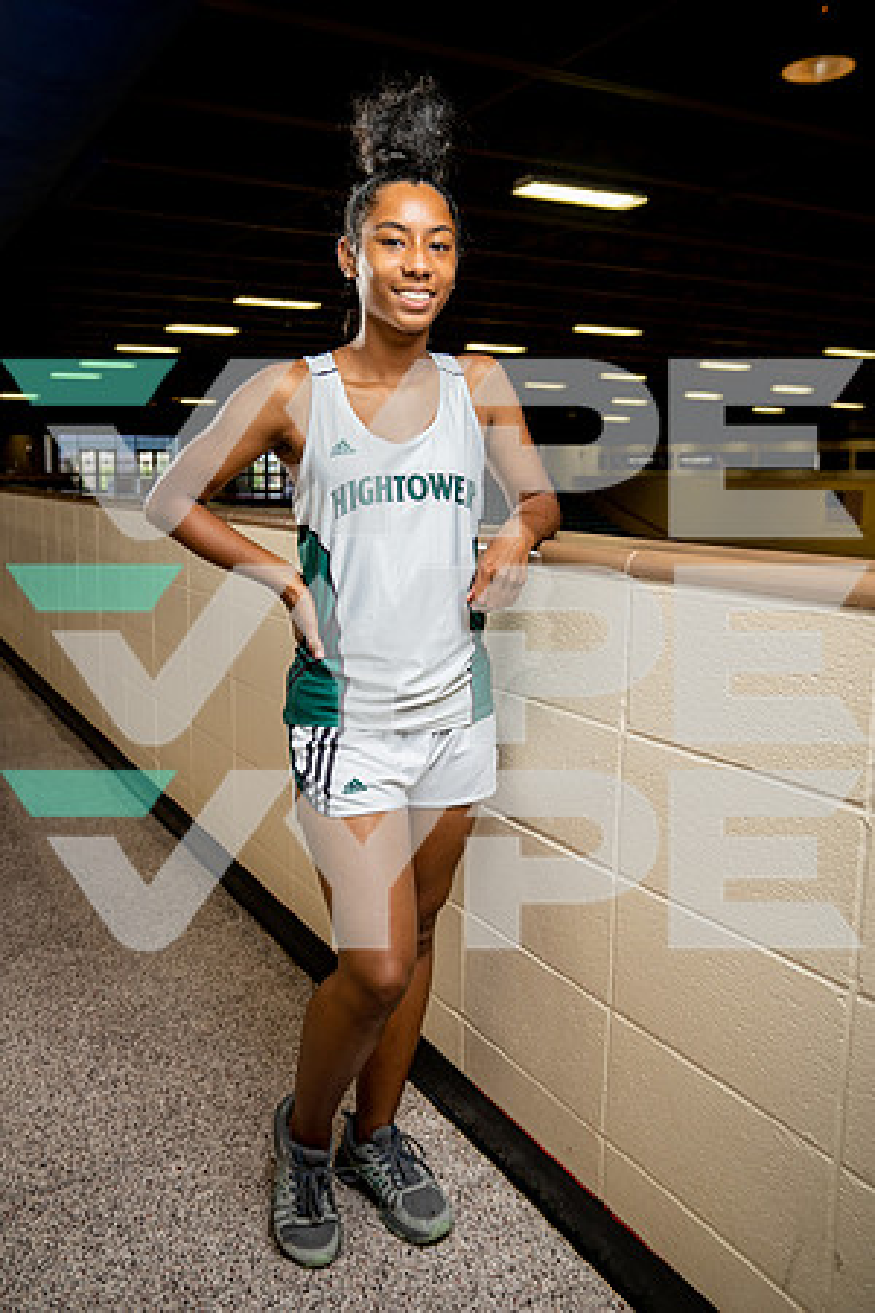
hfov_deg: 43.6
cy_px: 656
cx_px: 438
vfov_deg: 61.9
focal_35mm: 30
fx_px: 1094
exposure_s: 1/250
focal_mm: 30
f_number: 4.5
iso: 400
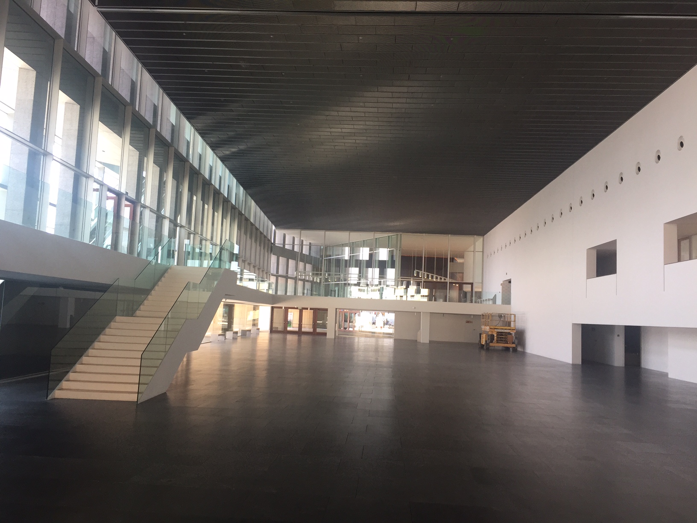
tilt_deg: +4.9
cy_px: 262
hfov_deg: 61.7
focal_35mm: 29
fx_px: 584
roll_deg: -0.9
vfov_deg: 48.2
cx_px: 348
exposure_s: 1/100
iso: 50
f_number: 2.2
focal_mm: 4.15
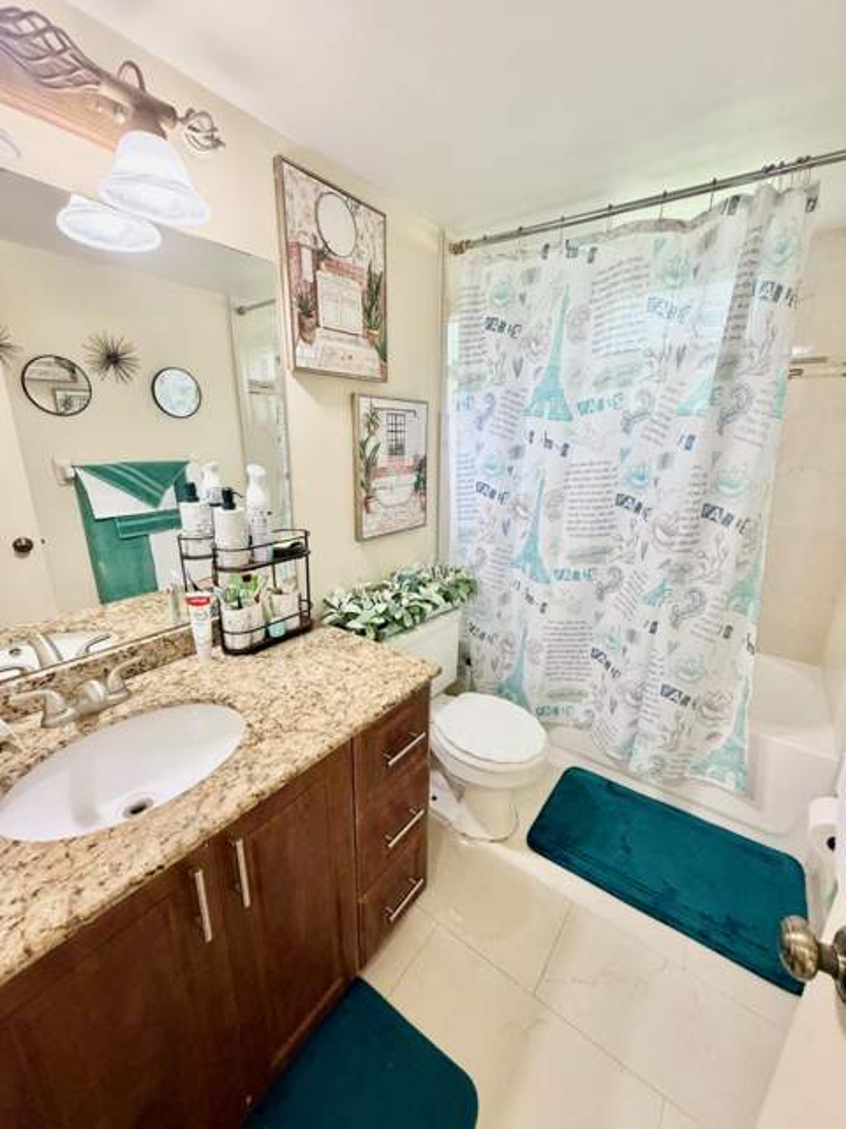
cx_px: 423
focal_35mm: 14
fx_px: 456
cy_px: 564
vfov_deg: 102.1
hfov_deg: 85.7
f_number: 2.2
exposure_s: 1/60
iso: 400
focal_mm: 2.22
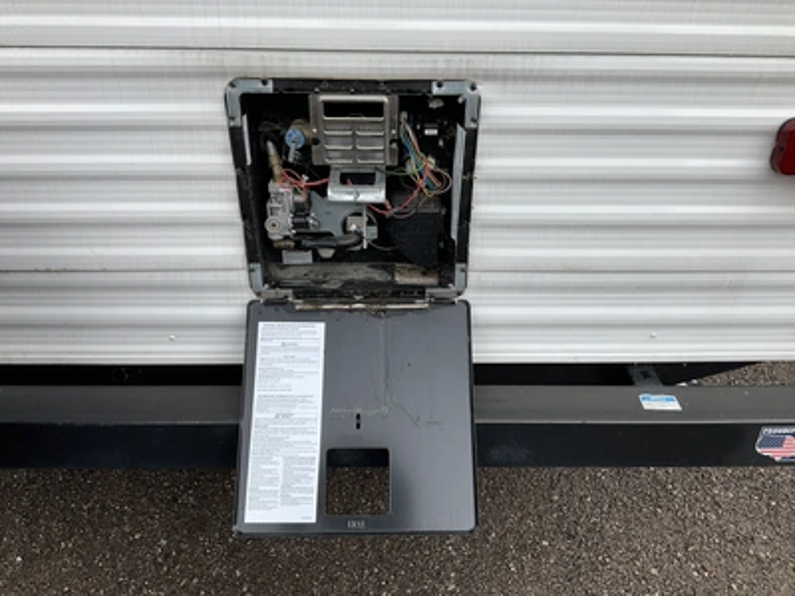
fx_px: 666
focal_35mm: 29
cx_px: 398
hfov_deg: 61.7
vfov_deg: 48.2
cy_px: 298
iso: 25
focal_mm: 3
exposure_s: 1/770
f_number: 1.8
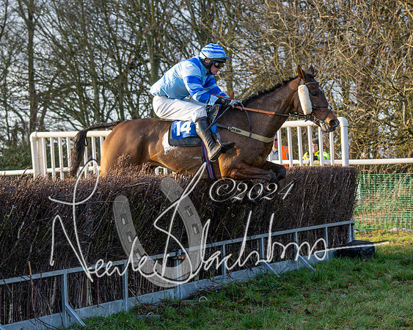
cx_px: 303
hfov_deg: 20.6
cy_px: 185
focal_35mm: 92
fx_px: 1128
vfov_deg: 16.6
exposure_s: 1/2000
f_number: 2.8
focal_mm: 45
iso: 800
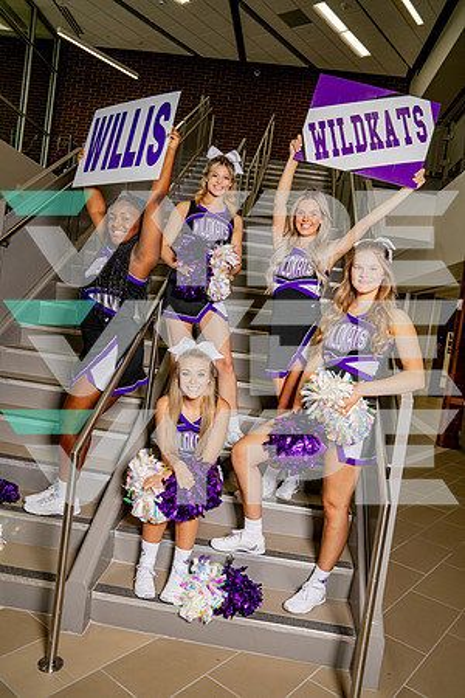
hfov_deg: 46.4
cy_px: 349
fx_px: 542
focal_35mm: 28
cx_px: 232
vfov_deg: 65.5
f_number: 8
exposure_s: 1/125
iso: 250
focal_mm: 28
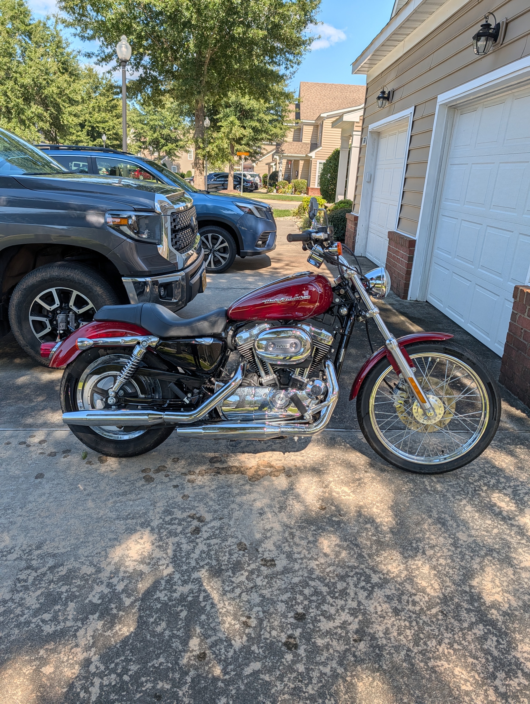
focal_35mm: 24
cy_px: 352
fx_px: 489
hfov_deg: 56.9
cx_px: 265
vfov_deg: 71.5
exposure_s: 1/7194
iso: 20
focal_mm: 6.9
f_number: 1.68
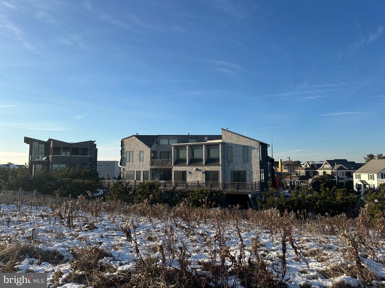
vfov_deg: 56.8
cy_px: 144
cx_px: 192
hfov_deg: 71.6
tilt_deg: +5.2
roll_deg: +0.6
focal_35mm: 24
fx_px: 267
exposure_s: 1/4184
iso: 80
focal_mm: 6.86
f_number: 1.78
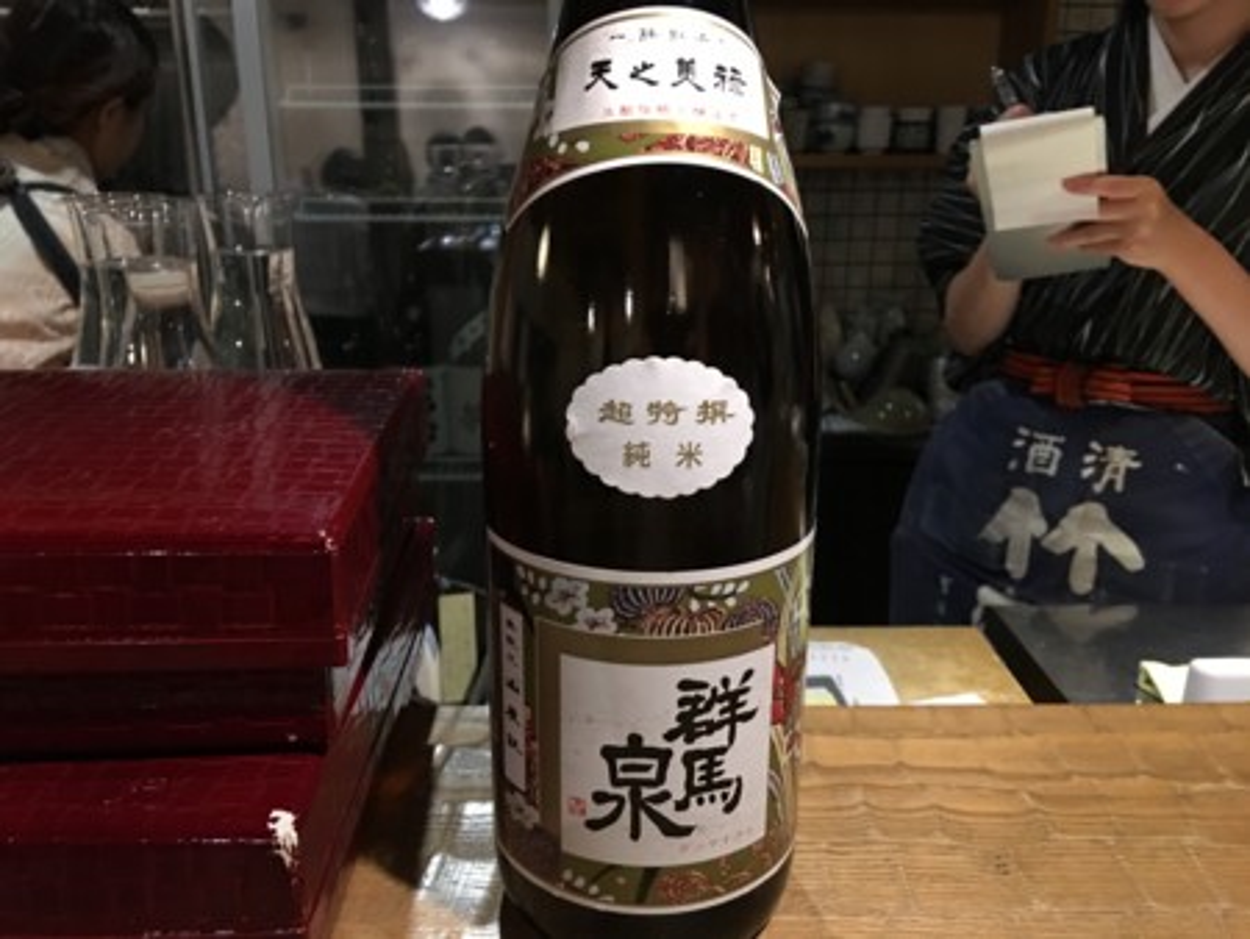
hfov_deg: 61.6
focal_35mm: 29
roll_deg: -0.4
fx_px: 1048
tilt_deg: -17.1
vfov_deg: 48.3
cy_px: 470
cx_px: 625
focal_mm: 4.15
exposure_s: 1/4
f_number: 2.2
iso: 80
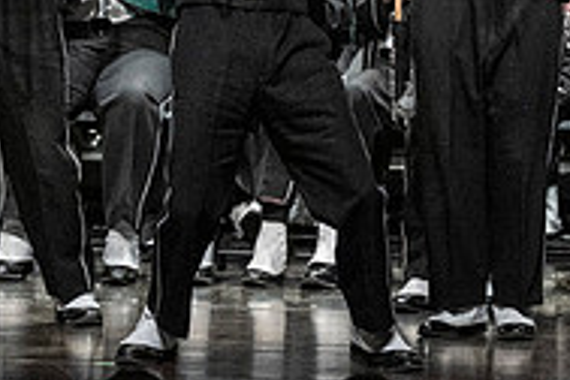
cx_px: -220
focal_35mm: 645
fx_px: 10212
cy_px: -75
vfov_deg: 2.1
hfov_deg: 3.2
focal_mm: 140
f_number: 4
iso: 5000
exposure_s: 1/500
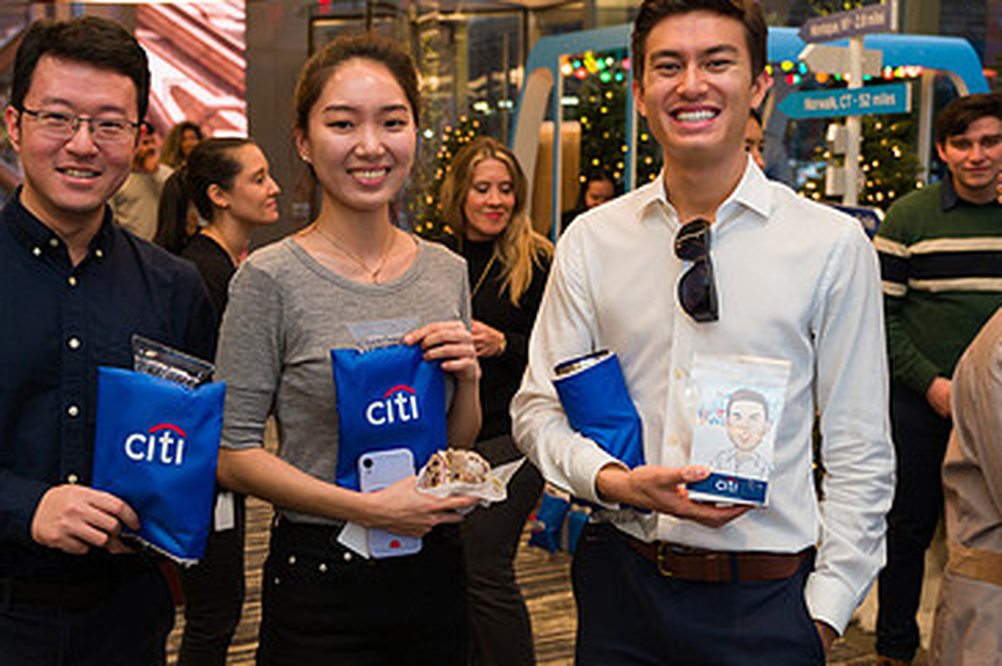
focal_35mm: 43
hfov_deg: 45.2
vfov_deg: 31.1
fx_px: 1196
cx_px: 394
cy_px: 300
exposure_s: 1/200
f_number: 3.2
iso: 400
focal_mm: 27
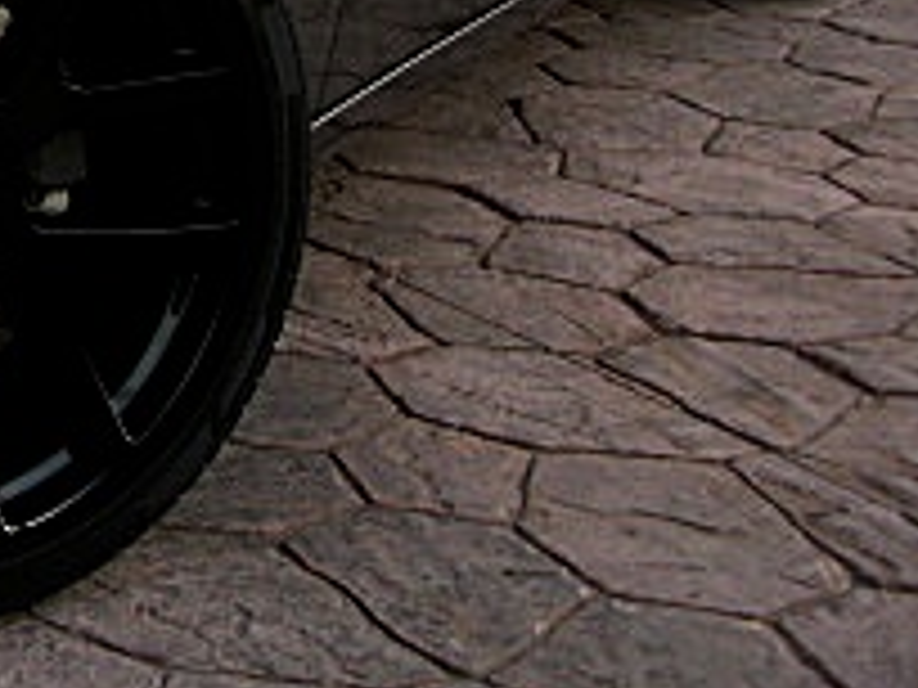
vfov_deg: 12.9
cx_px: -482
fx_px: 2997
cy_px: -13
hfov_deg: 15.9
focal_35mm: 113
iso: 50
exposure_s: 1/125
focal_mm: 6.3
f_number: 2.8
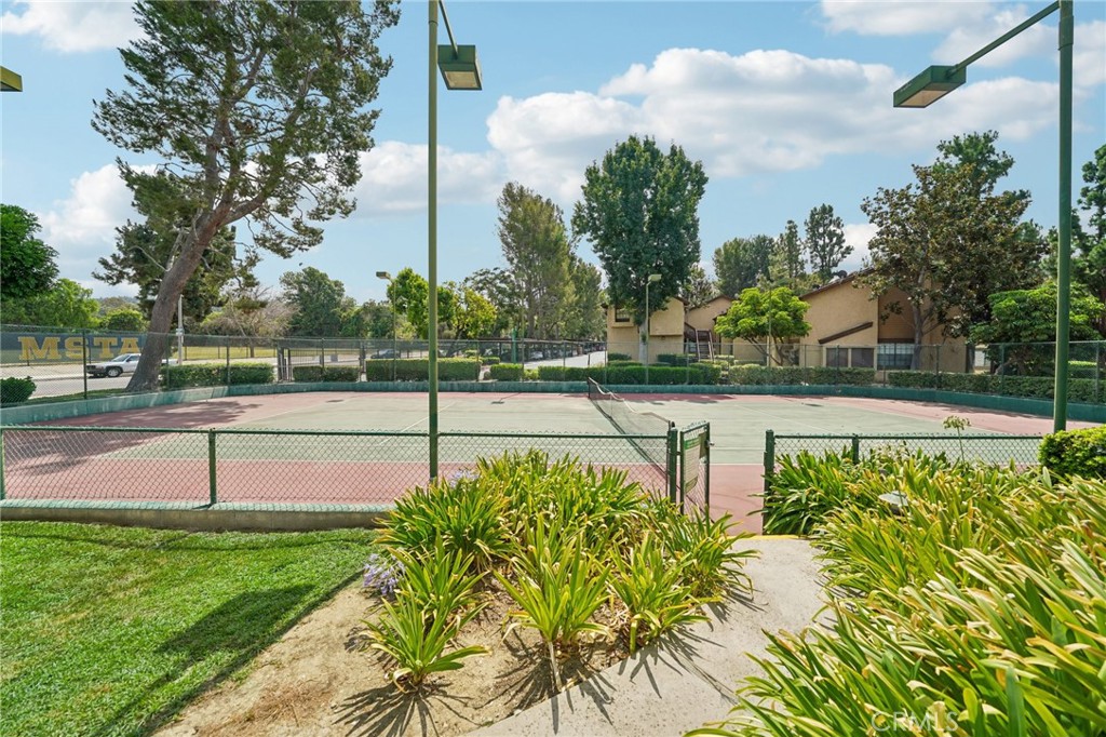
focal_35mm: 12
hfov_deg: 112.6
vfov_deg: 90.0
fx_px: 369
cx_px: 553
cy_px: 368
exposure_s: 1/320
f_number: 7.1
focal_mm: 12
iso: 100
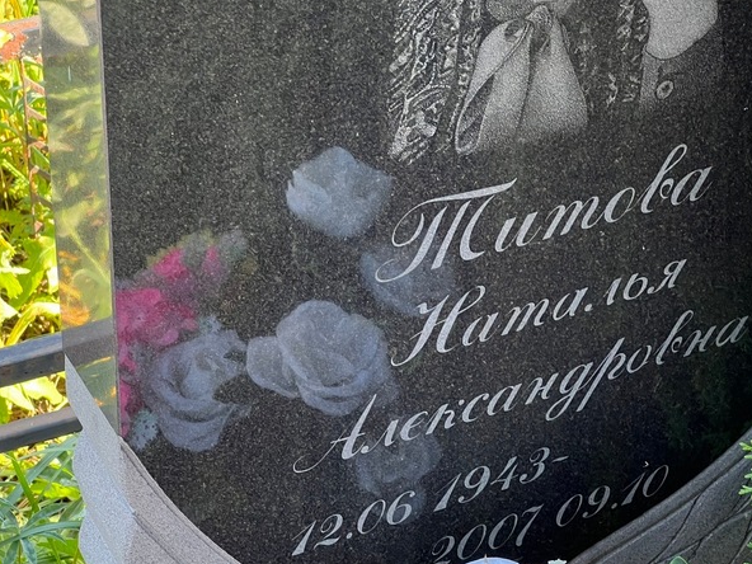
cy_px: 372
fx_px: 2259
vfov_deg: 14.2
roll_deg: -1.7
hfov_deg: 18.9
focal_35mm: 104
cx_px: 464
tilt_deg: -40.0
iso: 125
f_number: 2.8
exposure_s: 1/99
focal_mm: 9
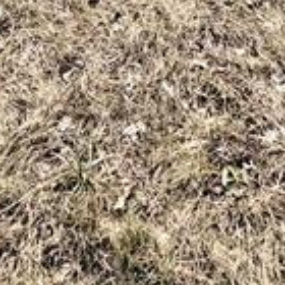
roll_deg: -0.4
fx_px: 633
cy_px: -362
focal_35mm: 68
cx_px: 167
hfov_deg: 25.3
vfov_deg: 15.9
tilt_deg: -10.6
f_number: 2.2
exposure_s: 1/2717
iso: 20
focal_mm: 2.22
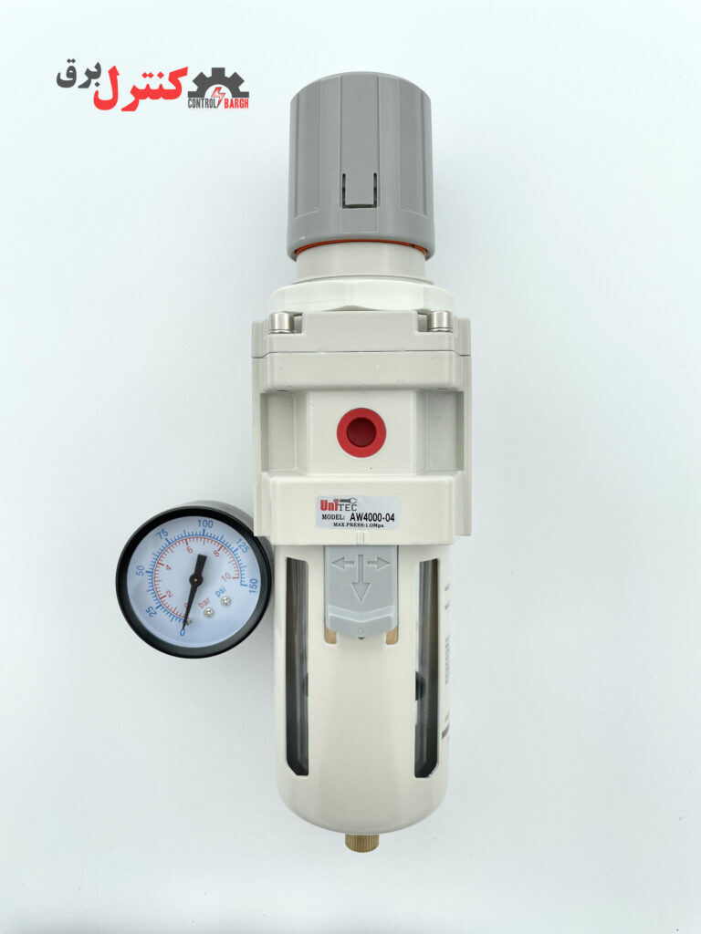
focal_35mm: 26
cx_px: 350
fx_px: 702
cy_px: 467
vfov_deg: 67.3
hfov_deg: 53.1
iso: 50
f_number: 1.6
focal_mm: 4.2
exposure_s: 1/387
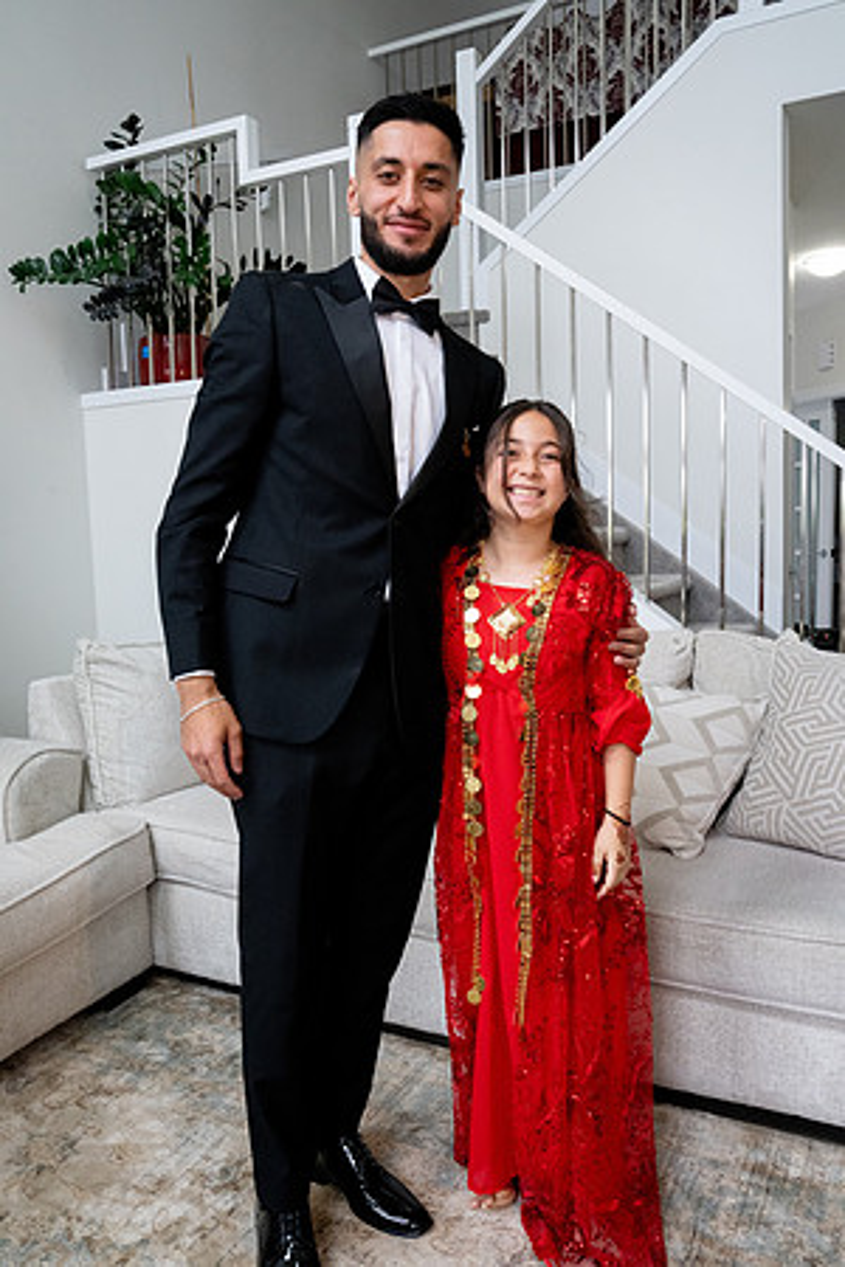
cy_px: 634
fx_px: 951
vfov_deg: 67.4
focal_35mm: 27
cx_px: 422
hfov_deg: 47.9
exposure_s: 1/160
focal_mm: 27
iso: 6400
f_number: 9
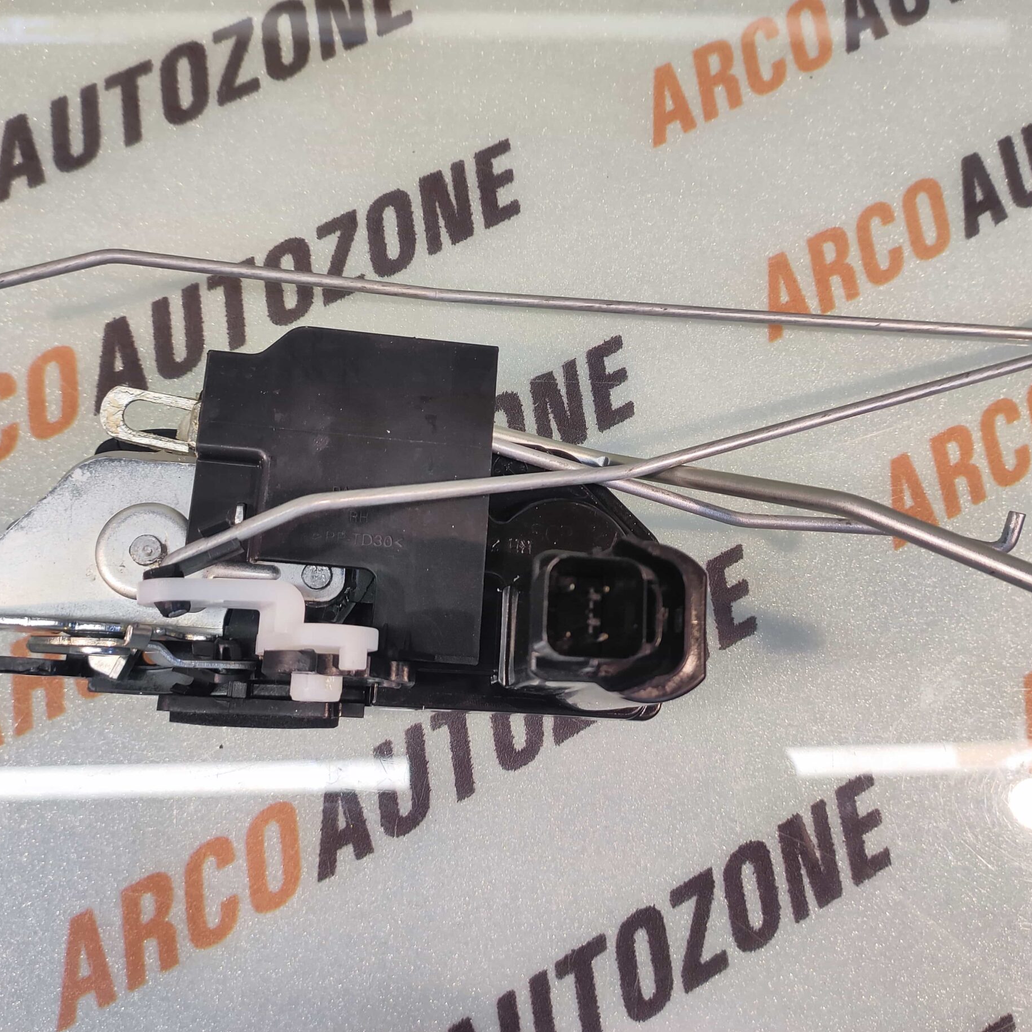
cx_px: 519
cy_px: 495
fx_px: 708
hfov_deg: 72.1
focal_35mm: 21
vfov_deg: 72.1
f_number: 1.79
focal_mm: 4.74
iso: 118
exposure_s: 1/33
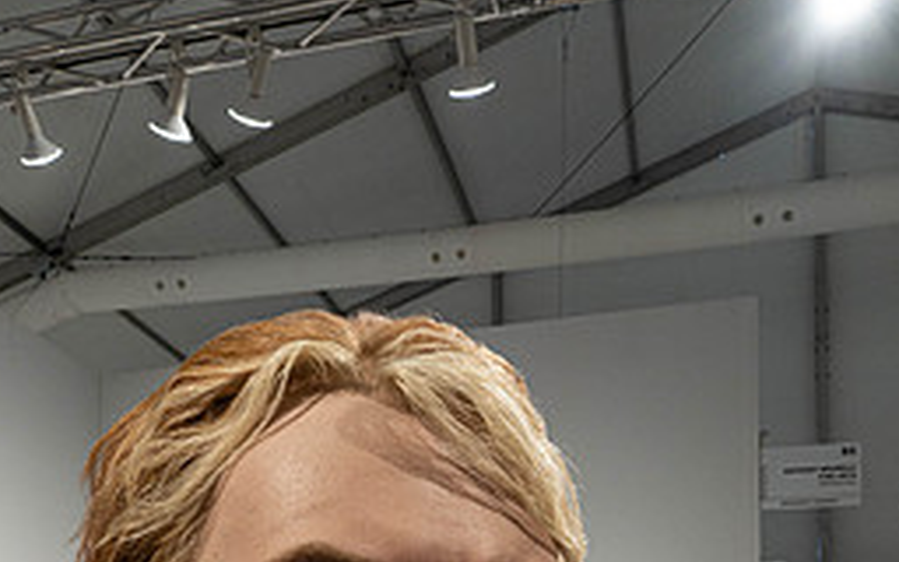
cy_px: 766
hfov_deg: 46.1
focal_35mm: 43
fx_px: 1054
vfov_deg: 25.1
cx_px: 386
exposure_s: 1/50
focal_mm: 8.8
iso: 400
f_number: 4
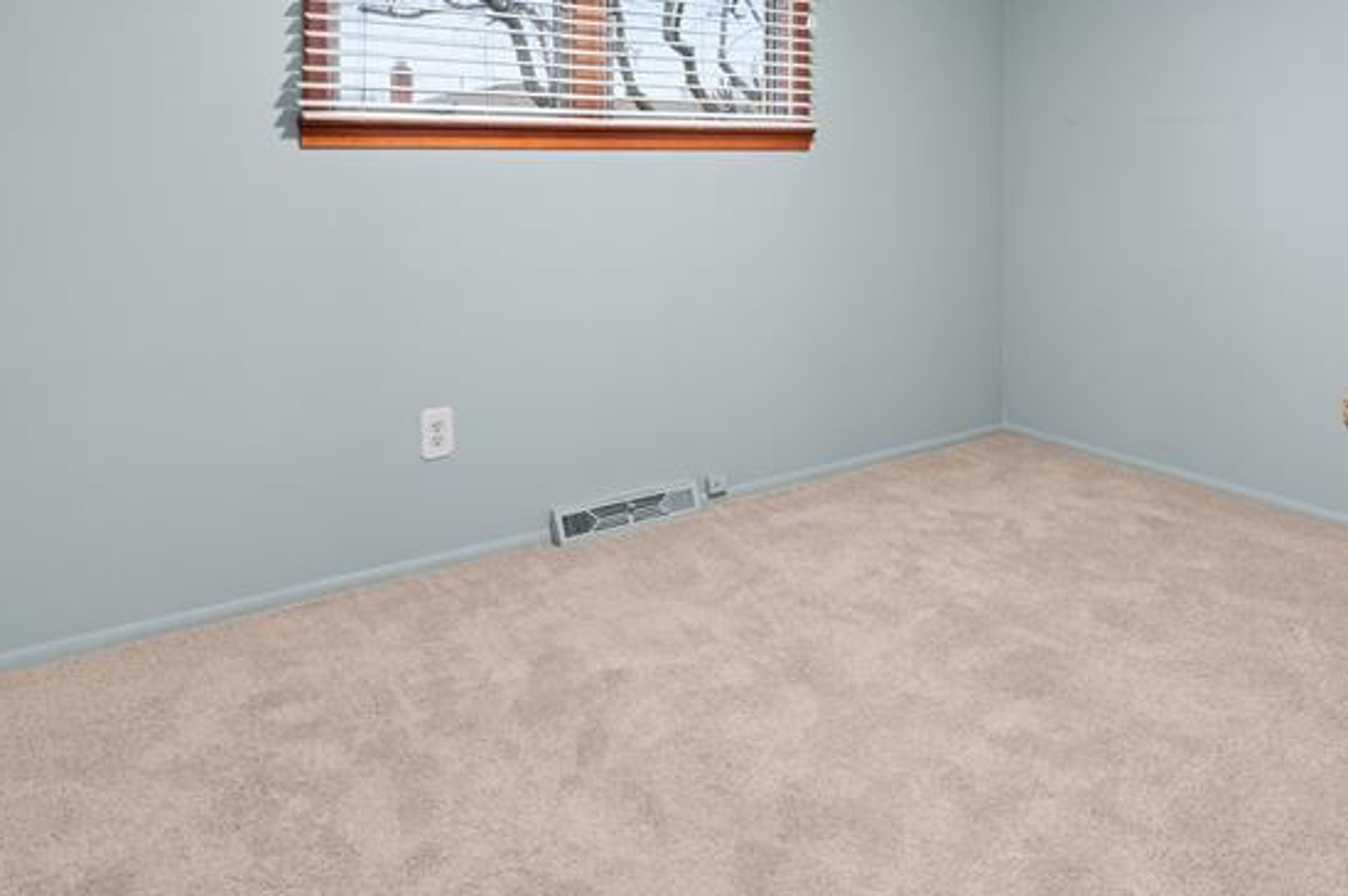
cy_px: 182
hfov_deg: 64.0
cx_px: 891
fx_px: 1047
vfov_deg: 44.1
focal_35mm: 28
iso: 640
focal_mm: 10
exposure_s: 1/2
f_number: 5.6
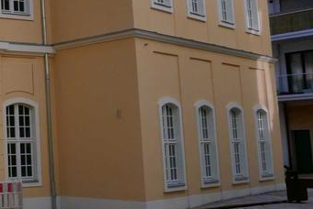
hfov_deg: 22.3
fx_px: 687
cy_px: 42
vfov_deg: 17.1
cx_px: -119
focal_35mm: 79
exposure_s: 1/800
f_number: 6.3
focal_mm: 9.1
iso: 500
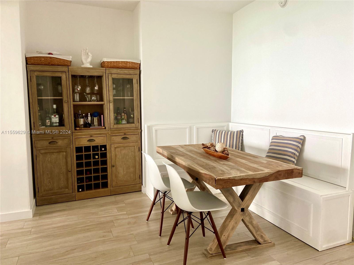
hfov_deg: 67.3
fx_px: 266
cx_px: 177
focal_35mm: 26
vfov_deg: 53.1
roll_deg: +0.0
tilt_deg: -6.5
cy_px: 132
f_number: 1.8
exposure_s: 1/70
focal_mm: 4.25
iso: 125
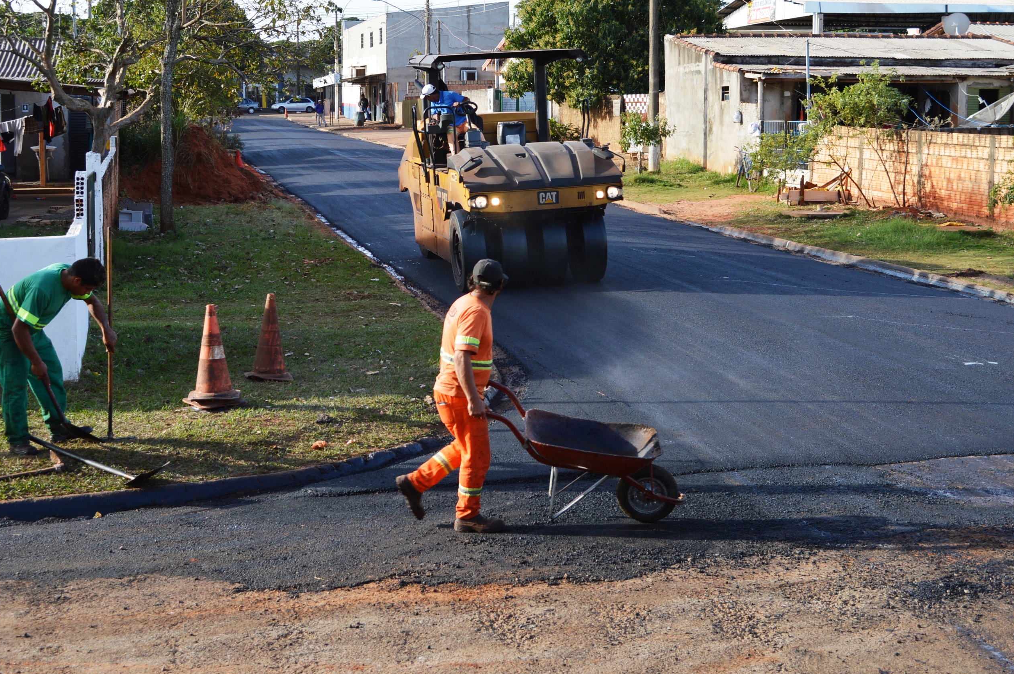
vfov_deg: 23.7
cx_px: 500
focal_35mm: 57
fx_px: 1604
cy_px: 303
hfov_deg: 35.1
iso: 100
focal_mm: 32
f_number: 6.3
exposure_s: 1/160
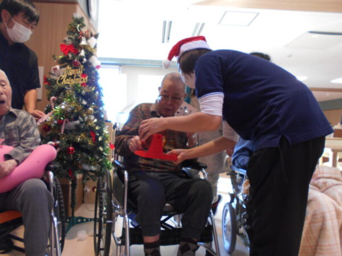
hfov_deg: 67.3
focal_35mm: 26
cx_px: 171
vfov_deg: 53.1
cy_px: 128
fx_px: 257
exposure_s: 1/30
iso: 200
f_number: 3.2
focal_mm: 4.6
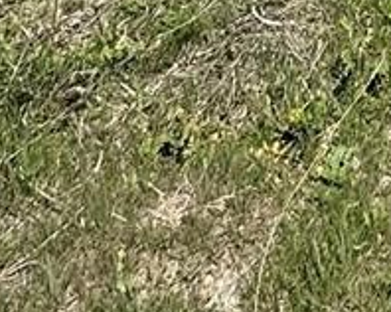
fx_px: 1225
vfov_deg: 9.7
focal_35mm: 106
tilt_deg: -2.7
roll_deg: +1.5
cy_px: -719
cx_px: 831
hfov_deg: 14.4
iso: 40
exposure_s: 1/2132
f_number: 2.2
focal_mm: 2.22
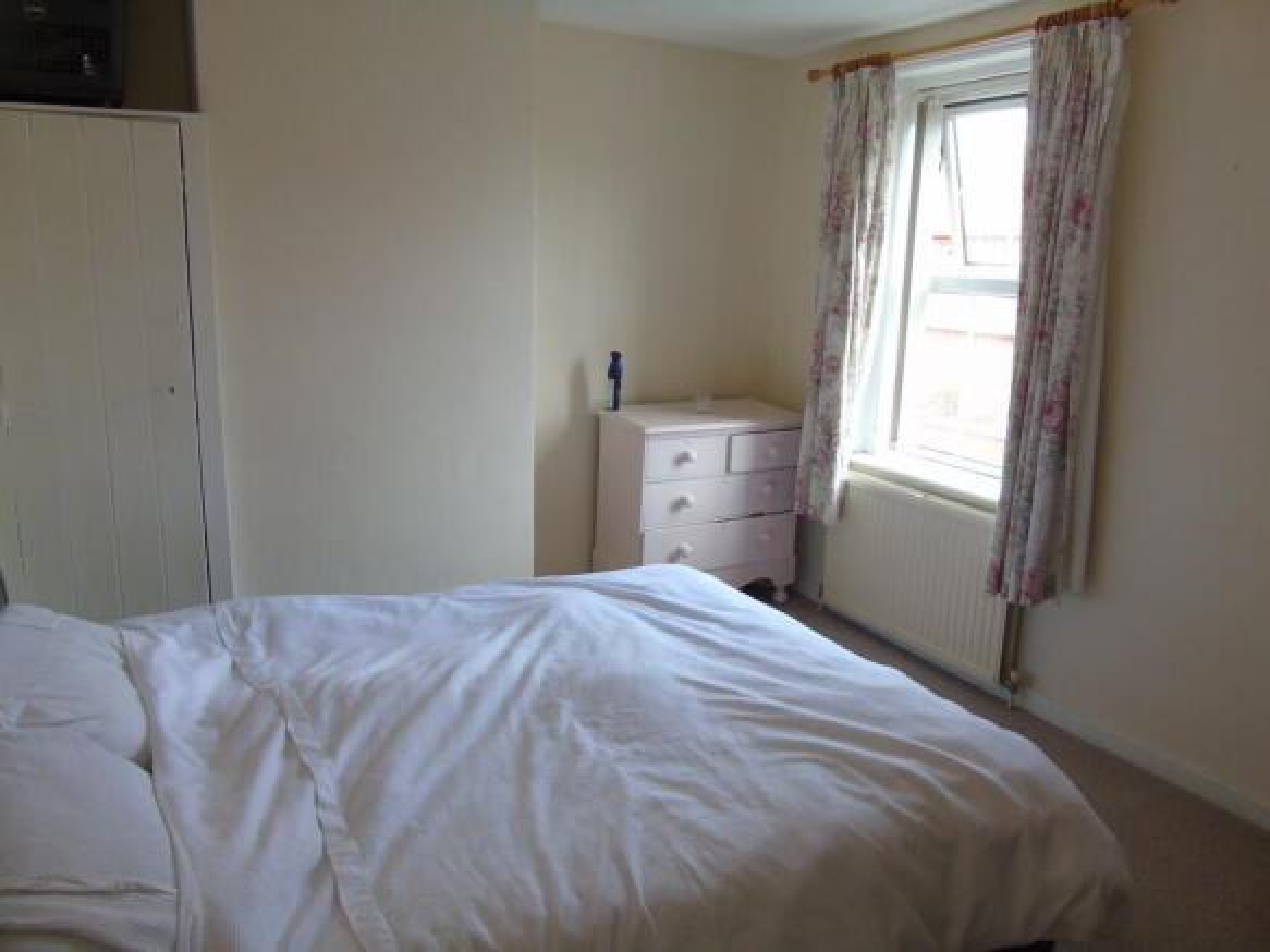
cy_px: 476
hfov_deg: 69.4
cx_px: 635
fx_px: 917
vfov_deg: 54.9
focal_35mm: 25
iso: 200
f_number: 3.4
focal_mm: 4.4
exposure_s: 1/30
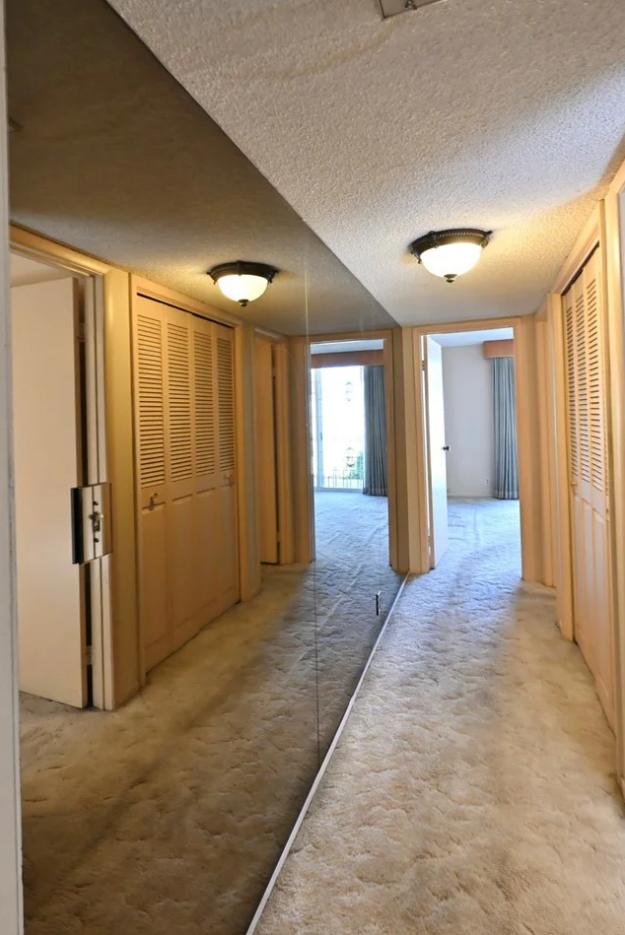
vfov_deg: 96.6
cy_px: 496
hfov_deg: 73.7
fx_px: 416
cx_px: 292
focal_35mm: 16
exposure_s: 1/60
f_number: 10
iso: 5000
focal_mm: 14
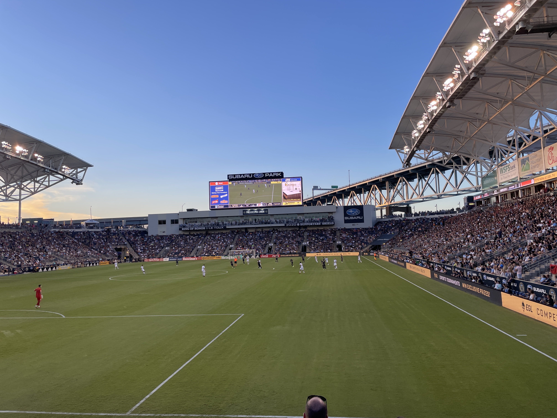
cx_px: 278
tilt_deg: +5.3
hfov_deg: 67.3
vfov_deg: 53.1
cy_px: 209
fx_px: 418
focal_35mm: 26
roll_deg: +1.6
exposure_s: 1/487
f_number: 1.6
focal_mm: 4.2
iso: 32
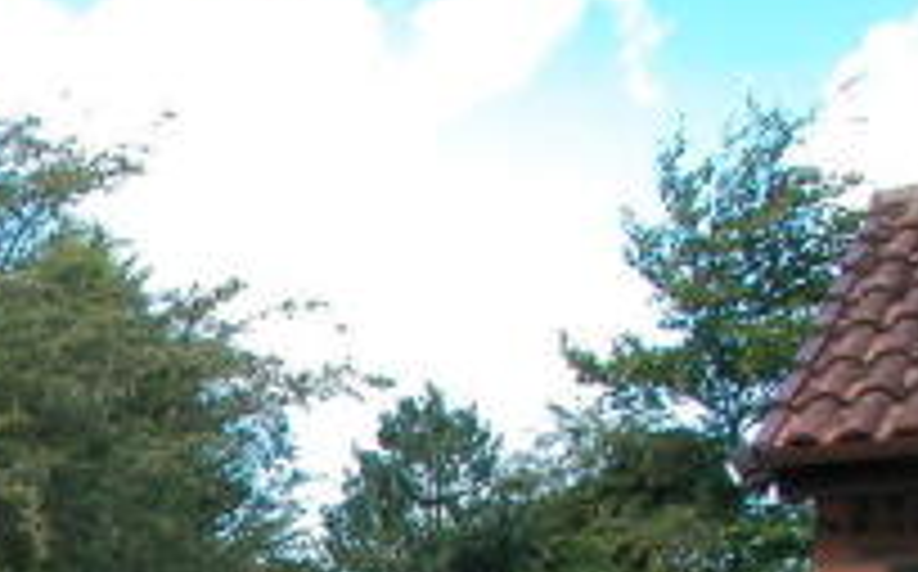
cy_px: 876
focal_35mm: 85
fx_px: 2124
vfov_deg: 14.3
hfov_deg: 21.5
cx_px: -340
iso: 100
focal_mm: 7.1
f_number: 4.4
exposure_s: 1/175
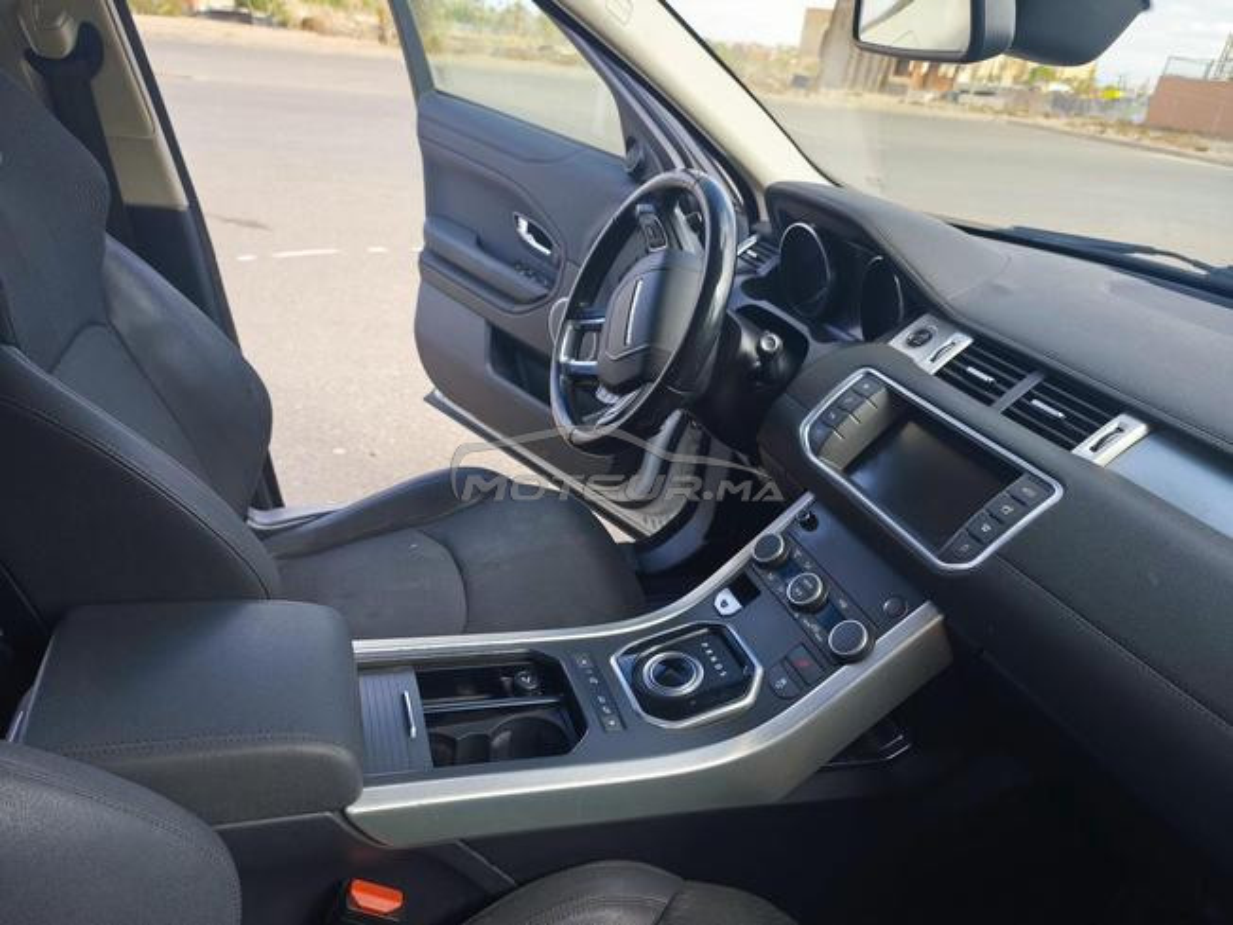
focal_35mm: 23
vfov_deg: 58.9
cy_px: 462
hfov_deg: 73.9
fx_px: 819
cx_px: 616
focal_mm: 6.19
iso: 80
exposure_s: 1/100
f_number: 1.65
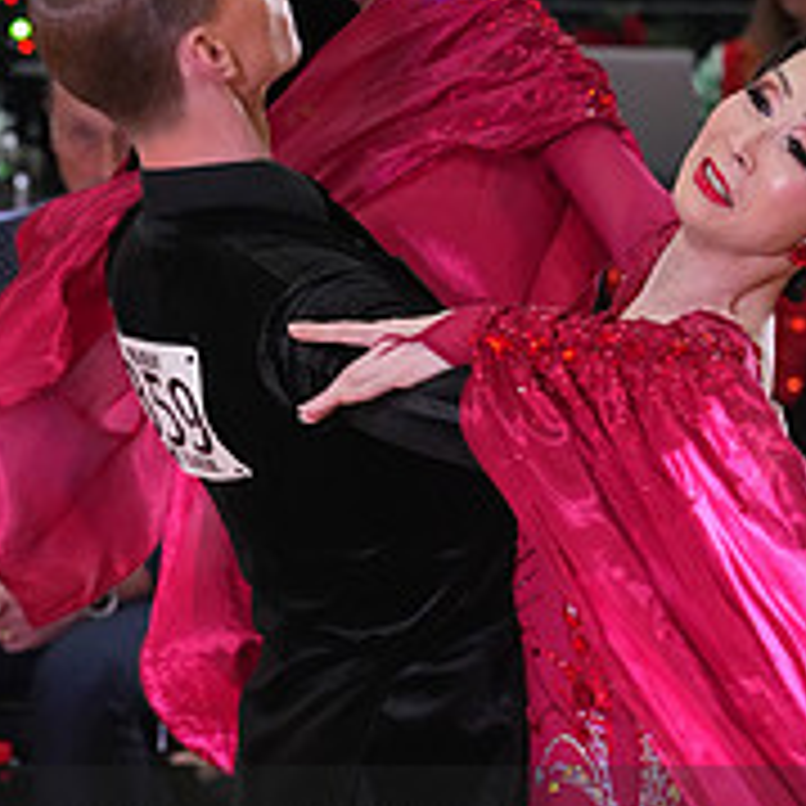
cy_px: 919
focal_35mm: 495
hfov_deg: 3.5
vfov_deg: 3.5
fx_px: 13040
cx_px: 511
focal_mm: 180
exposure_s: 1/200
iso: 4000
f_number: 7.1
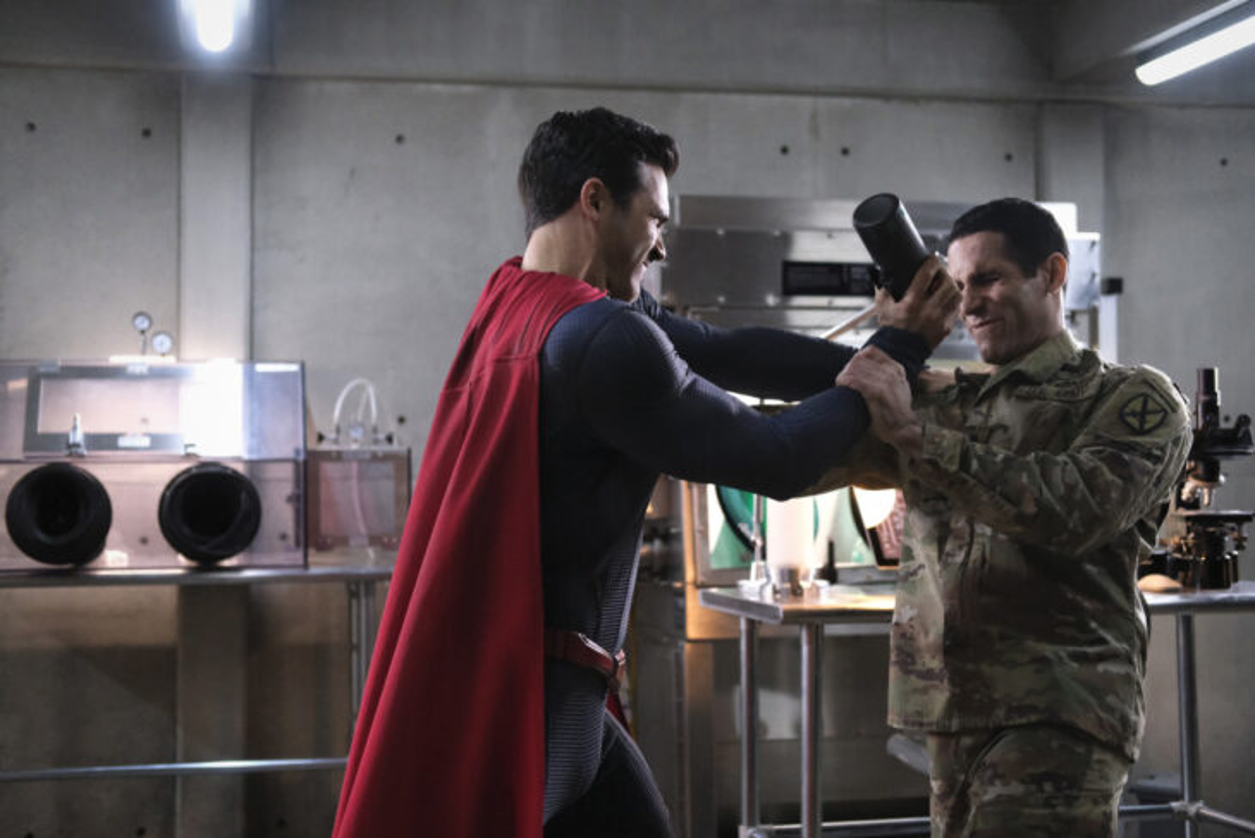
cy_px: 419
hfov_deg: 37.5
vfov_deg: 25.5
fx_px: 1848
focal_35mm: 53
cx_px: 628
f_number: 2.2
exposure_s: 1/320
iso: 8000
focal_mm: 35
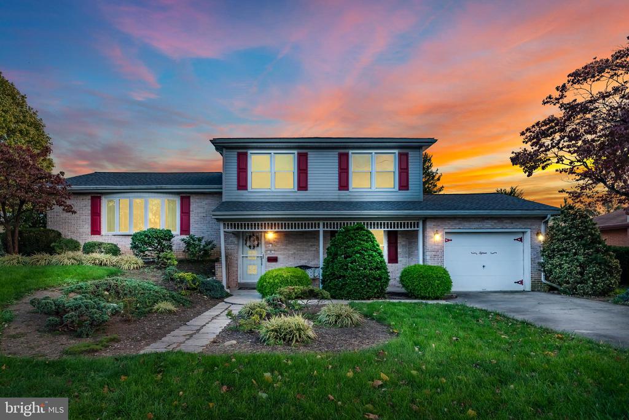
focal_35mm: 20
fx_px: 350
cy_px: 210
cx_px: 314
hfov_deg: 83.9
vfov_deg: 62.0
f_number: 6.3
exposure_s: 1/200
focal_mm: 20
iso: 500
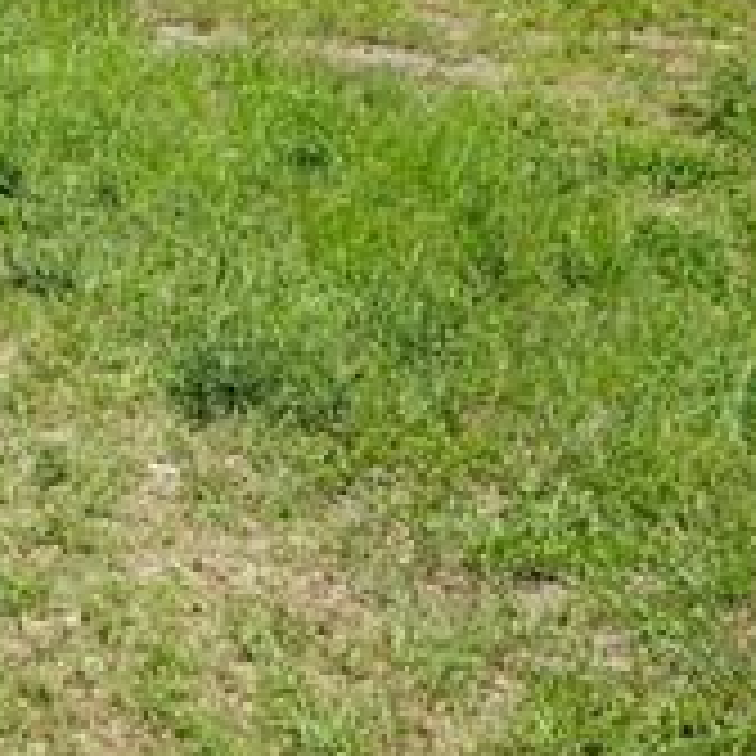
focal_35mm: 119
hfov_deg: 13.0
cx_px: -688
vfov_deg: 13.2
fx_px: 2940
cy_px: -608
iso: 320
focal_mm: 23
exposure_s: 1/125
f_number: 8
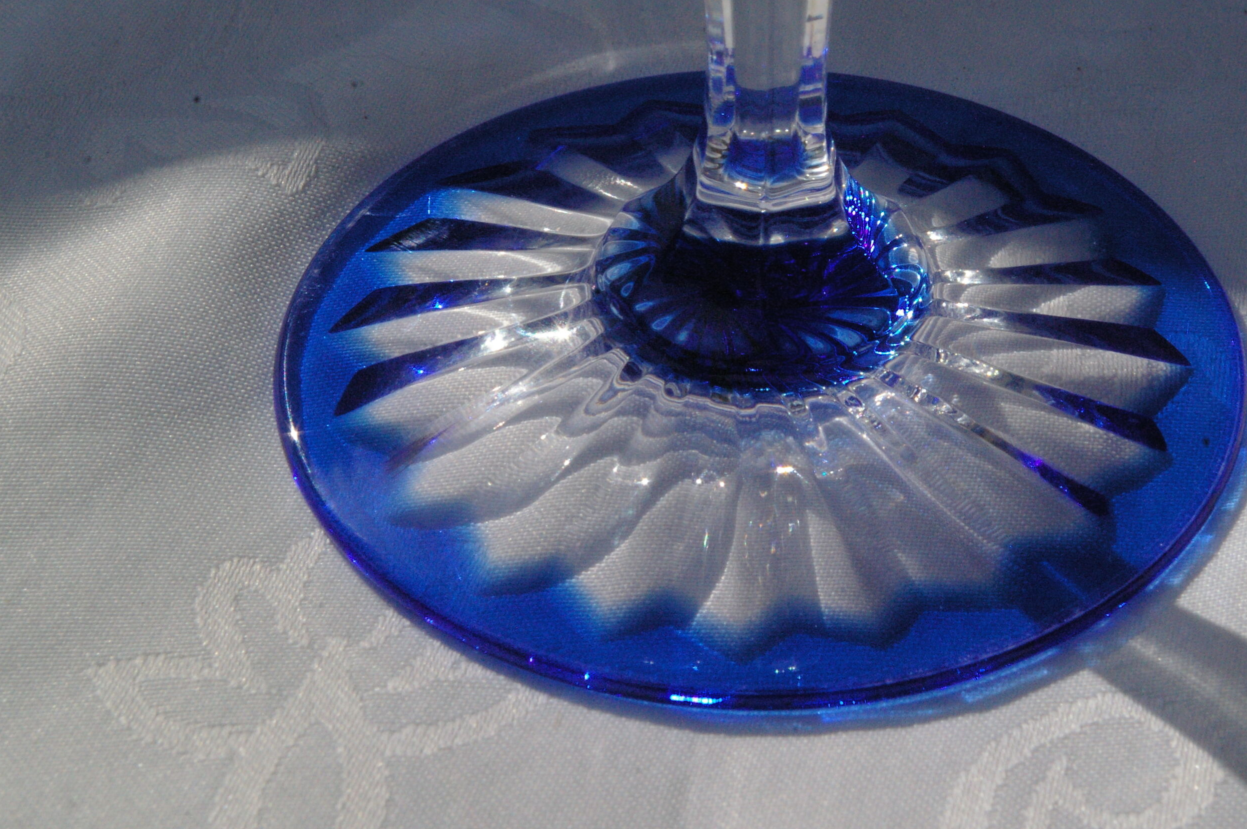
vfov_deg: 28.6
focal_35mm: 47
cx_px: 740
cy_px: 361
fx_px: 1627
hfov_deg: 41.8
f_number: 13
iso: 1600
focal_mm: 26
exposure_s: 1/1000
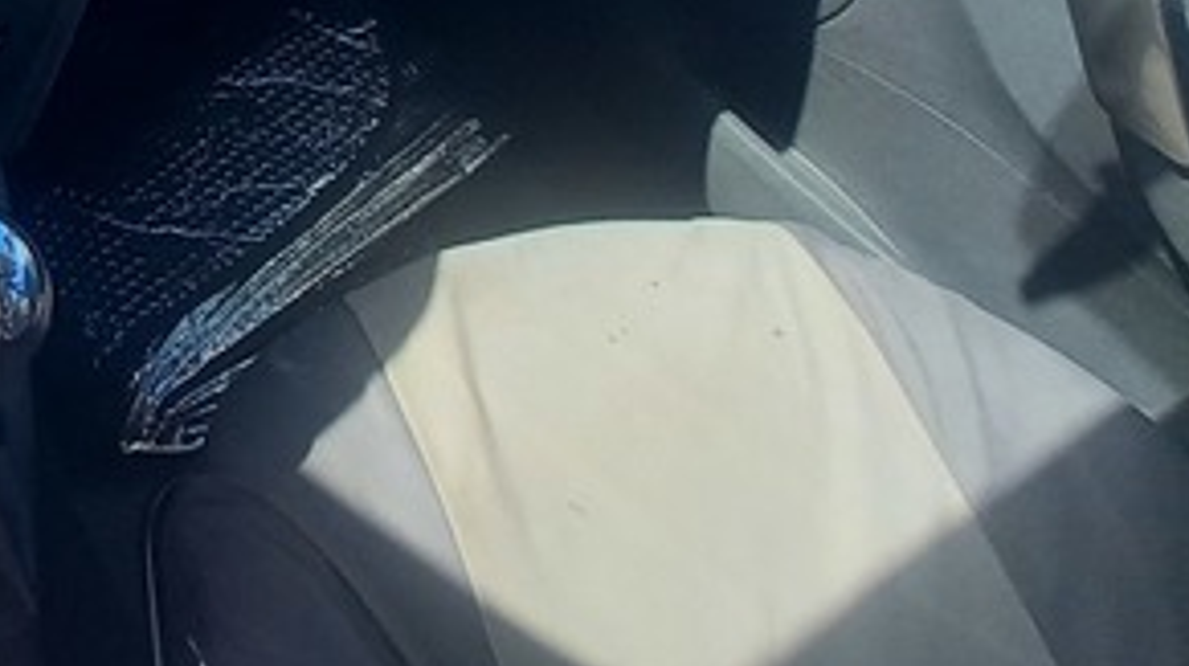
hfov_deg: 36.4
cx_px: -315
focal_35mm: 39
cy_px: -388
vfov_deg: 23.1
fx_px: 1228
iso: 40
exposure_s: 1/157
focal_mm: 1.42
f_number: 2.2
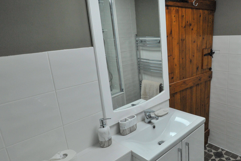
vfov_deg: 49.5
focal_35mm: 26
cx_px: 177
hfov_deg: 65.8
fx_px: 174
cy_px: 78
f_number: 7.1
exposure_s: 1/200
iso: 1600
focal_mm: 16
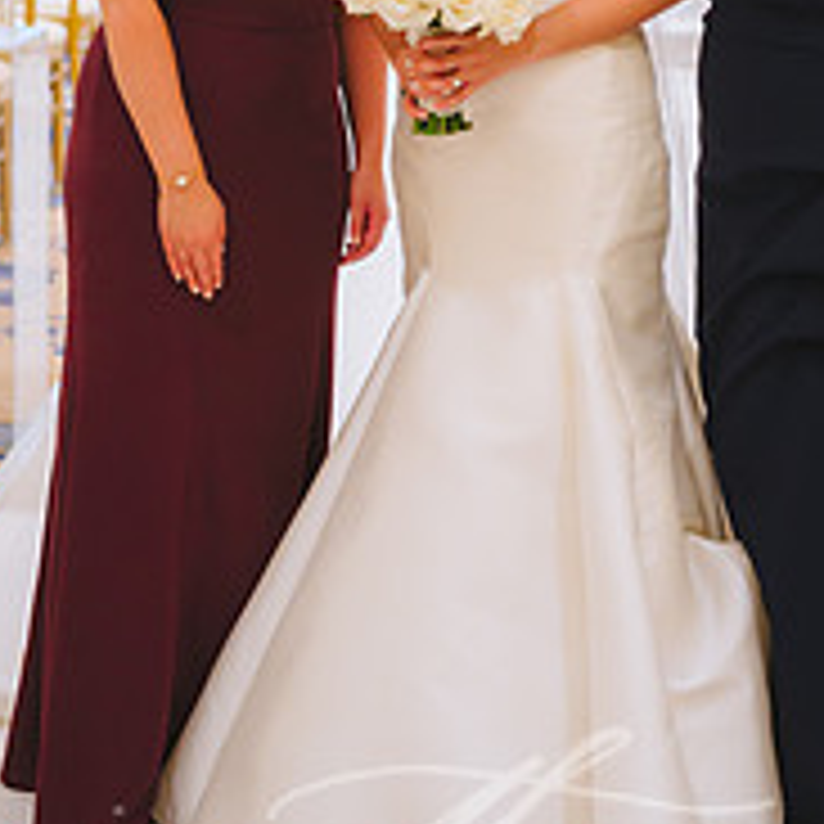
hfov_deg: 14.4
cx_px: 498
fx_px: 3259
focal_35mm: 121
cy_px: 32
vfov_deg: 14.2
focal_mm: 58
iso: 1600
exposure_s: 1/160
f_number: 2.8
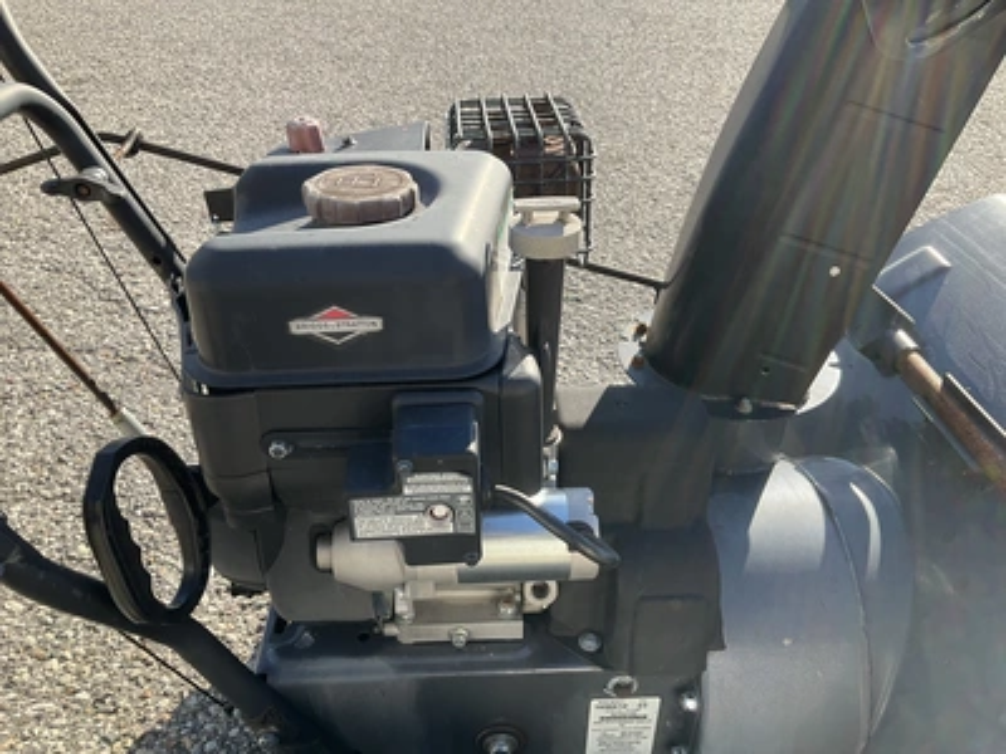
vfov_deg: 48.2
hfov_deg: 61.7
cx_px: 503
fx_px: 843
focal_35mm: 29
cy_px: 377
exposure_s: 1/519
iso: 25
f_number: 1.8
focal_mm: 3
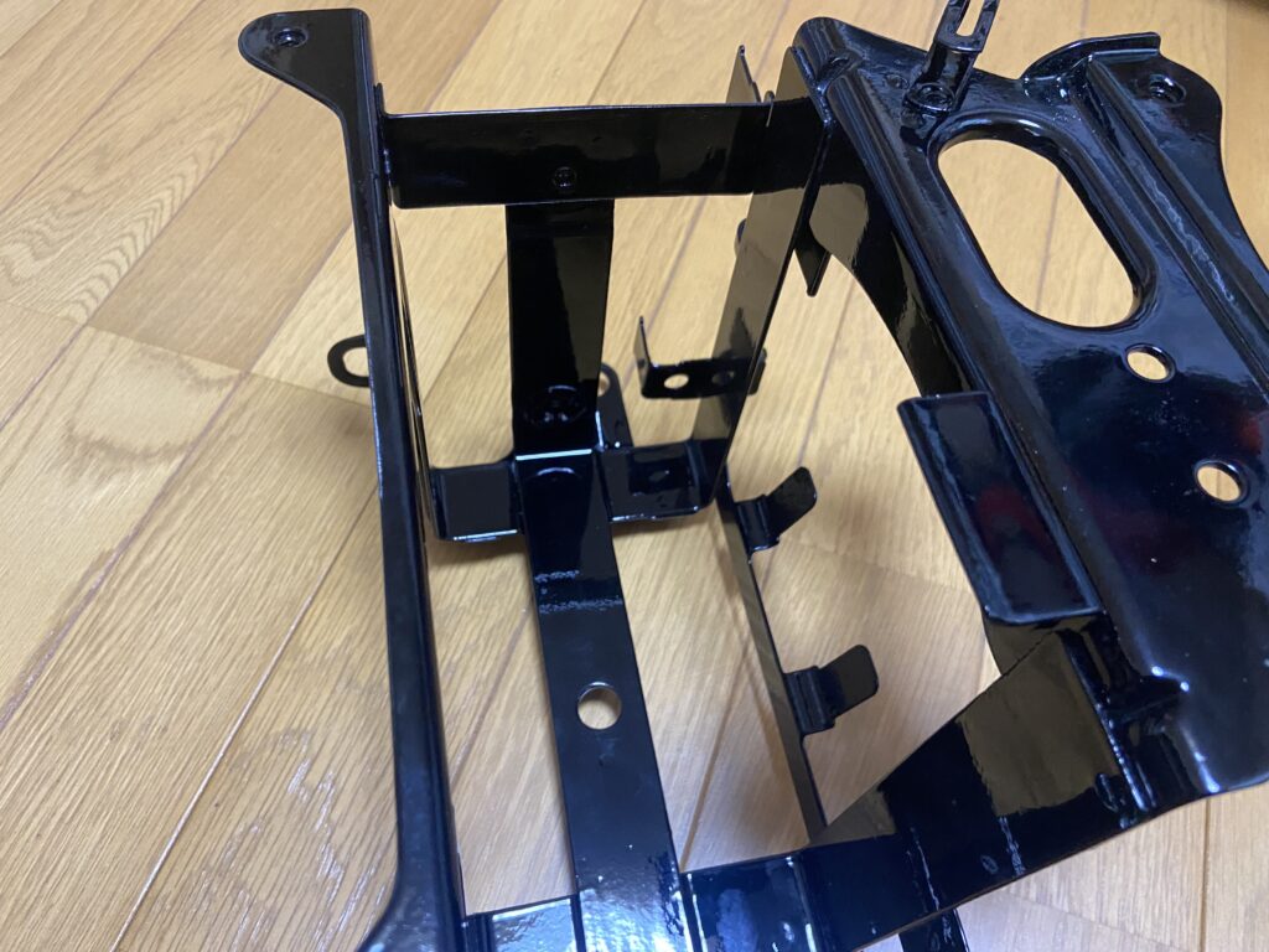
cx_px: 634
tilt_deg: -59.5
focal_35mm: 26
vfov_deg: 53.1
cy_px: 476
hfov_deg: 67.3
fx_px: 953
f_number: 1.8
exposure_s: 1/60
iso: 400
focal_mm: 4.25
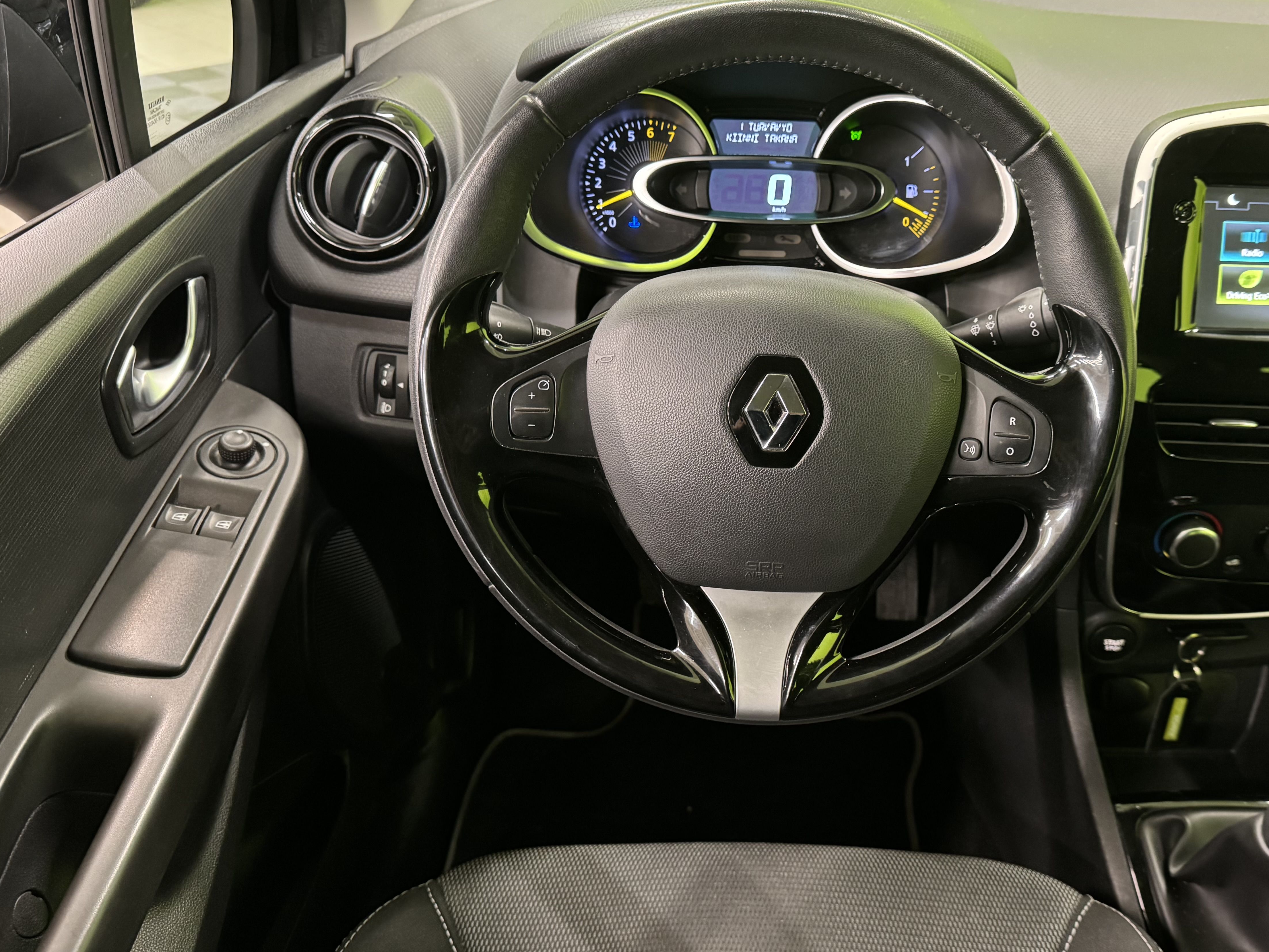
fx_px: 1137
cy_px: 474
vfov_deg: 45.4
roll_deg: -1.5
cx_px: 760
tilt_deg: -31.7
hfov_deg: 57.9
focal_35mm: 31
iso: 800
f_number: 1.78
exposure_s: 1/33
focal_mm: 6.76
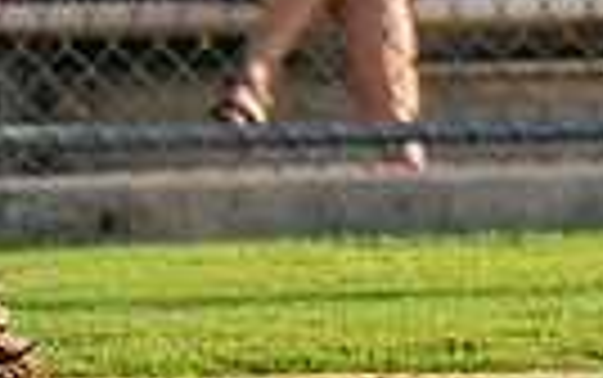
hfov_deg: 1.6
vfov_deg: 1.0
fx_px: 21579
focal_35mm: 1312
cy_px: -355
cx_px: 1284
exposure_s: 1/4000
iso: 400
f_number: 2.8
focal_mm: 200
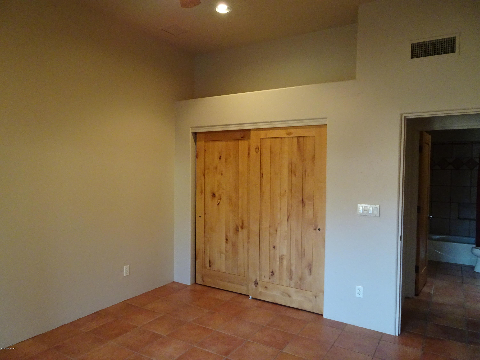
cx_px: 240
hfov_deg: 71.6
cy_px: 180
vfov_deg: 56.8
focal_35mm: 24
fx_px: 333
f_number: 3.5
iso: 800
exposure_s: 1/30
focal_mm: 4.1
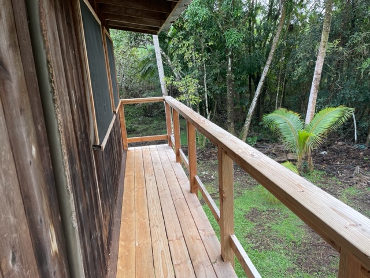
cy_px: 139
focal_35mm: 26
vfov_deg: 53.1
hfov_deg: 67.3
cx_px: 185
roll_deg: +4.2
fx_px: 278
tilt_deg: -14.6
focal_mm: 4.2
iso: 32
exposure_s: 1/194
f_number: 1.6
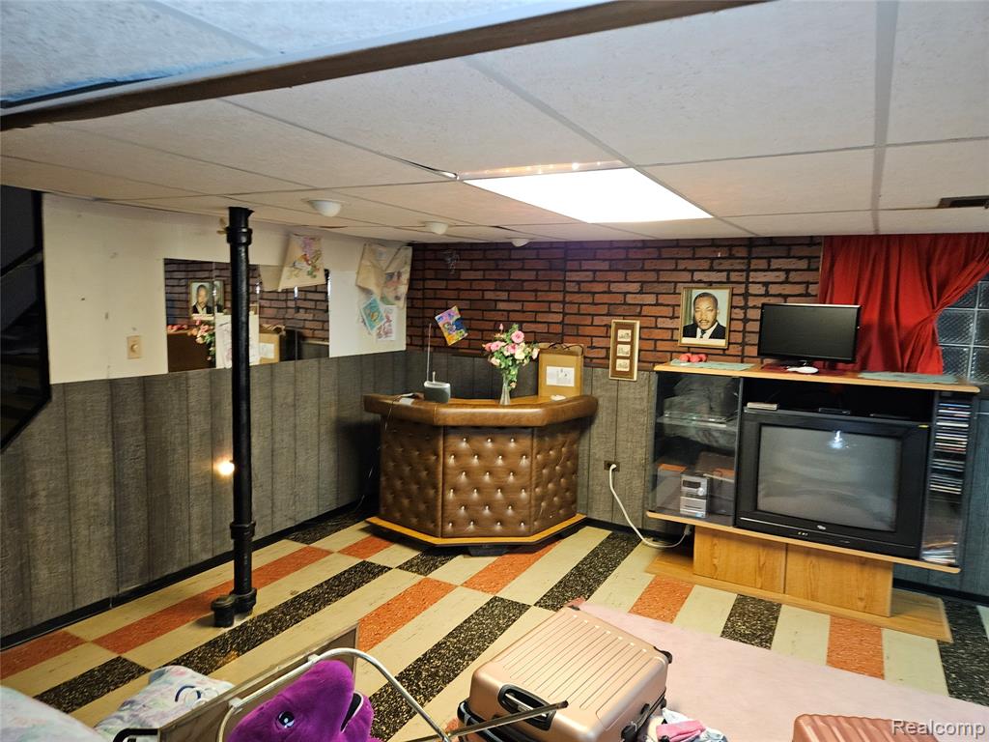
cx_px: 494
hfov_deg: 73.9
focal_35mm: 23
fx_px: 657
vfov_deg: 58.9
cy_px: 371
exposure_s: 1/8
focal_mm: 5.4
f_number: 1.8
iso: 400
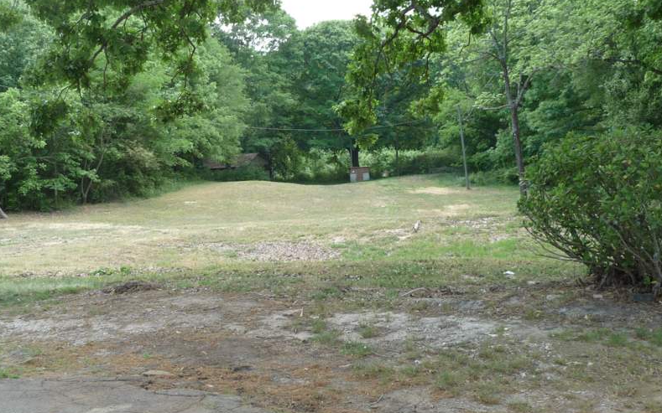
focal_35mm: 43
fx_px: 776
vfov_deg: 29.8
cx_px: 331
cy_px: 190
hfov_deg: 46.2
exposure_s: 1/100
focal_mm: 4.7
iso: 100
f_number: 3.3
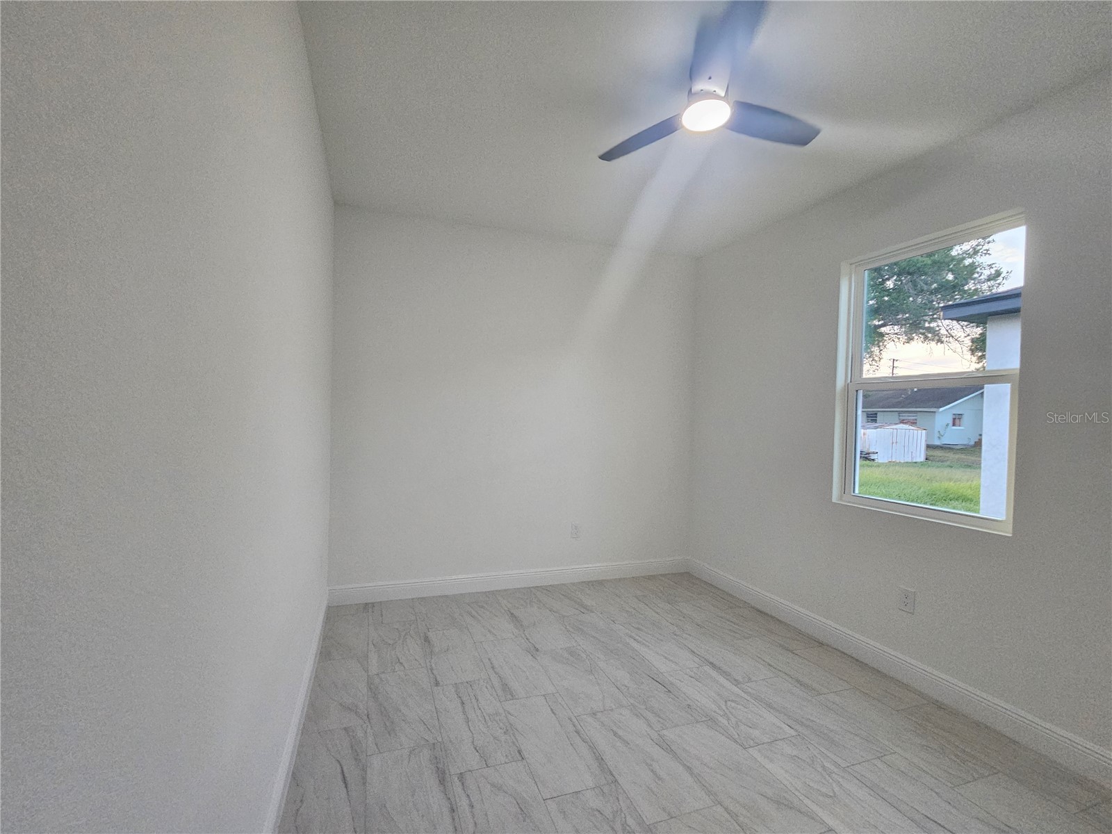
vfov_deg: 89.9
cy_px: 417
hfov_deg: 106.2
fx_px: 418
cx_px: 556
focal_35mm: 13
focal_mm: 2.2
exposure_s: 1/77.4
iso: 250
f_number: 2.2
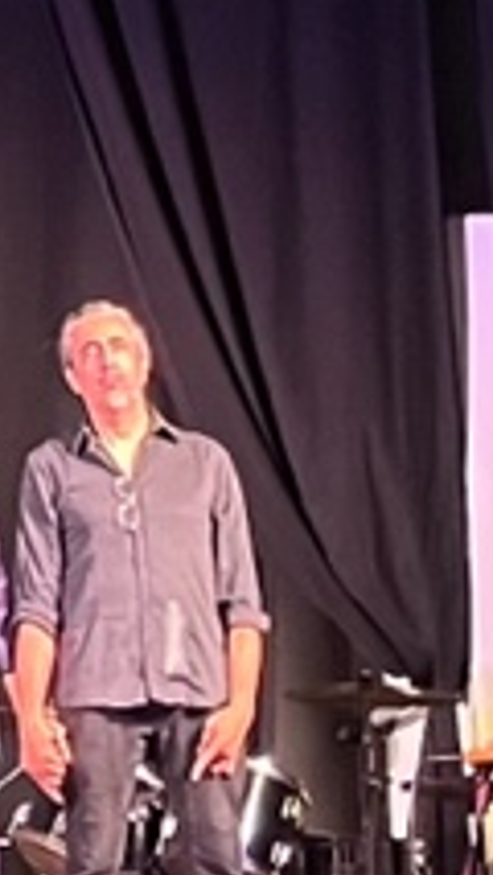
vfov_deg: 24.8
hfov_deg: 11.1
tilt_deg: +20.1
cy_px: 267
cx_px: -818
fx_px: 1973
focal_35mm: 85
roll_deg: +1.6
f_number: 1.6
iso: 500
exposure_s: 1/33
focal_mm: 5.1
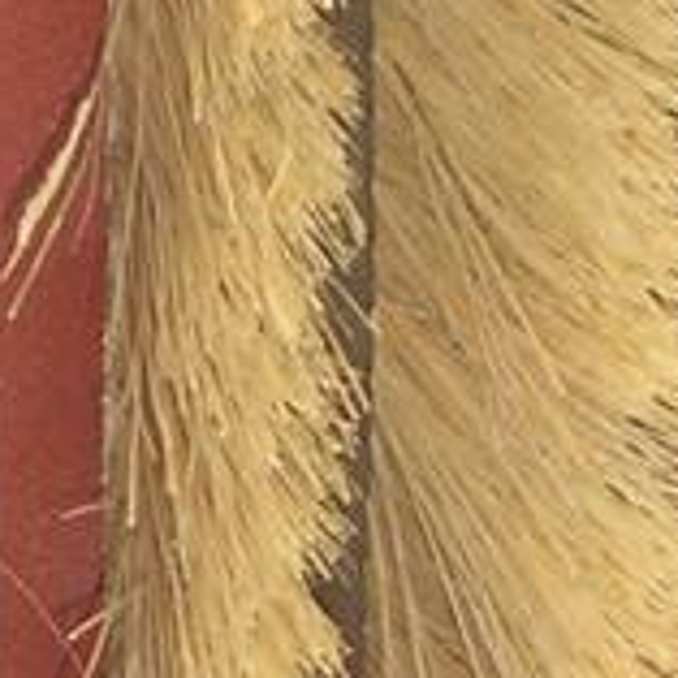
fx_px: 9950
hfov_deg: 3.9
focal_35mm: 449
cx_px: -134
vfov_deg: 3.9
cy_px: 212
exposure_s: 1/60
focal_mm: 12.2
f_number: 3.9
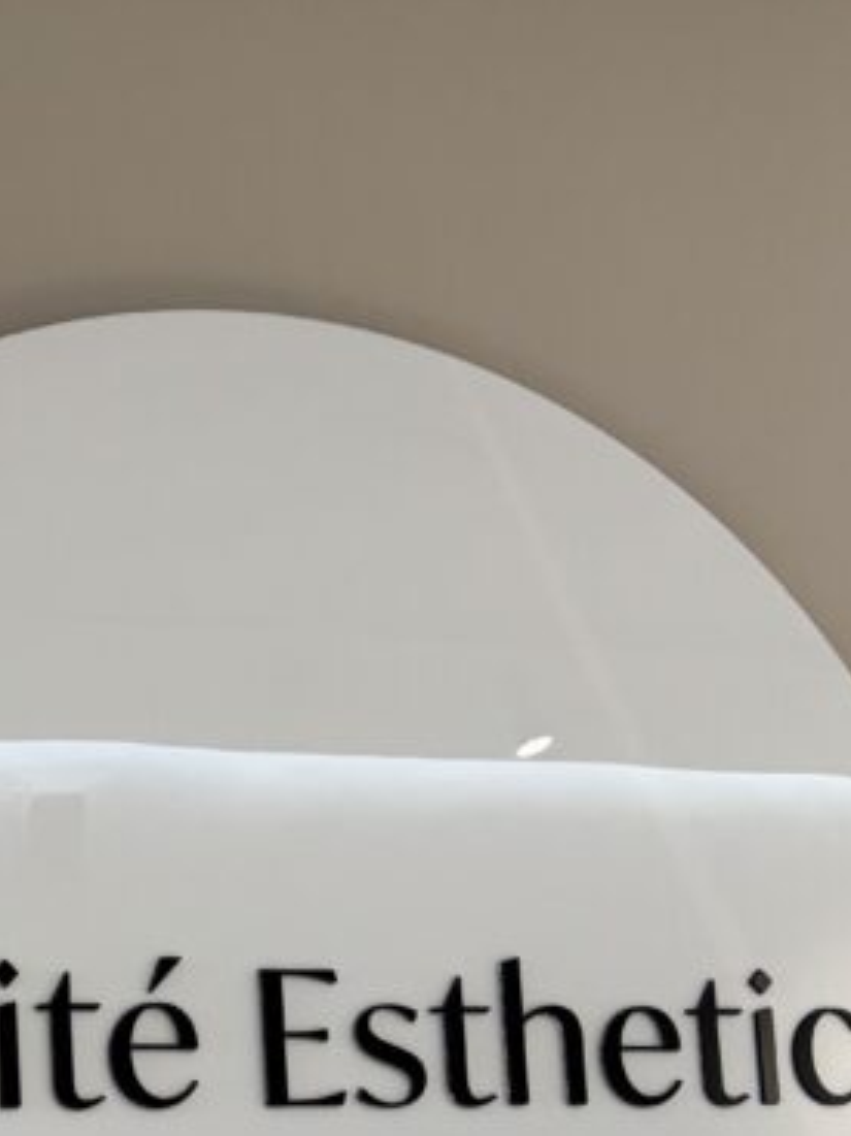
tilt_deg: +8.1
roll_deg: +2.4
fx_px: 2197
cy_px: 1006
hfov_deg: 20.9
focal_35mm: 67
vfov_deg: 28.0
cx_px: -77
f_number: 1.78
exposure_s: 1/100
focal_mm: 6.76
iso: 200
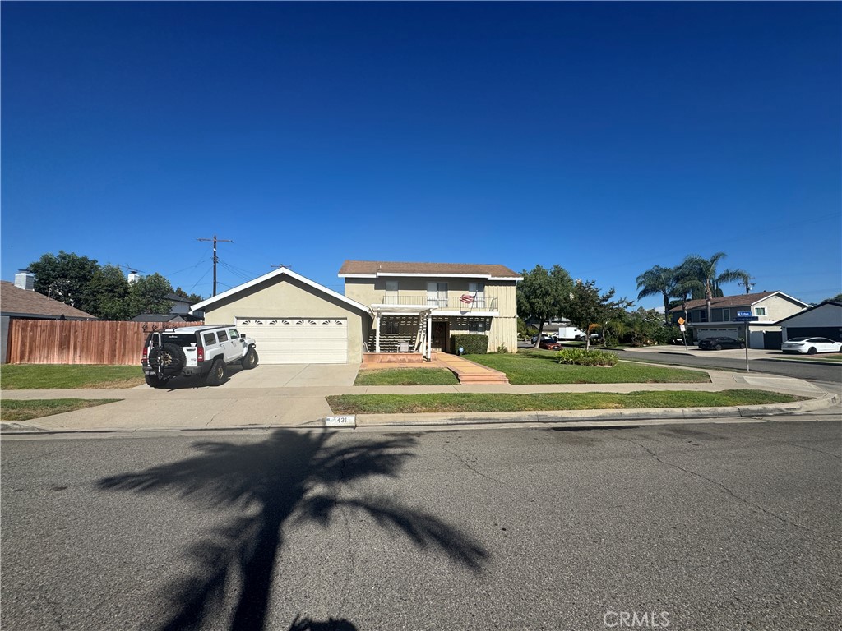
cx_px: 421
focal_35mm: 14
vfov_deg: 85.7
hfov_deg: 102.1
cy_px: 316
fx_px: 341
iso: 50
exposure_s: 1/3717
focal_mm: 2.22
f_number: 2.2
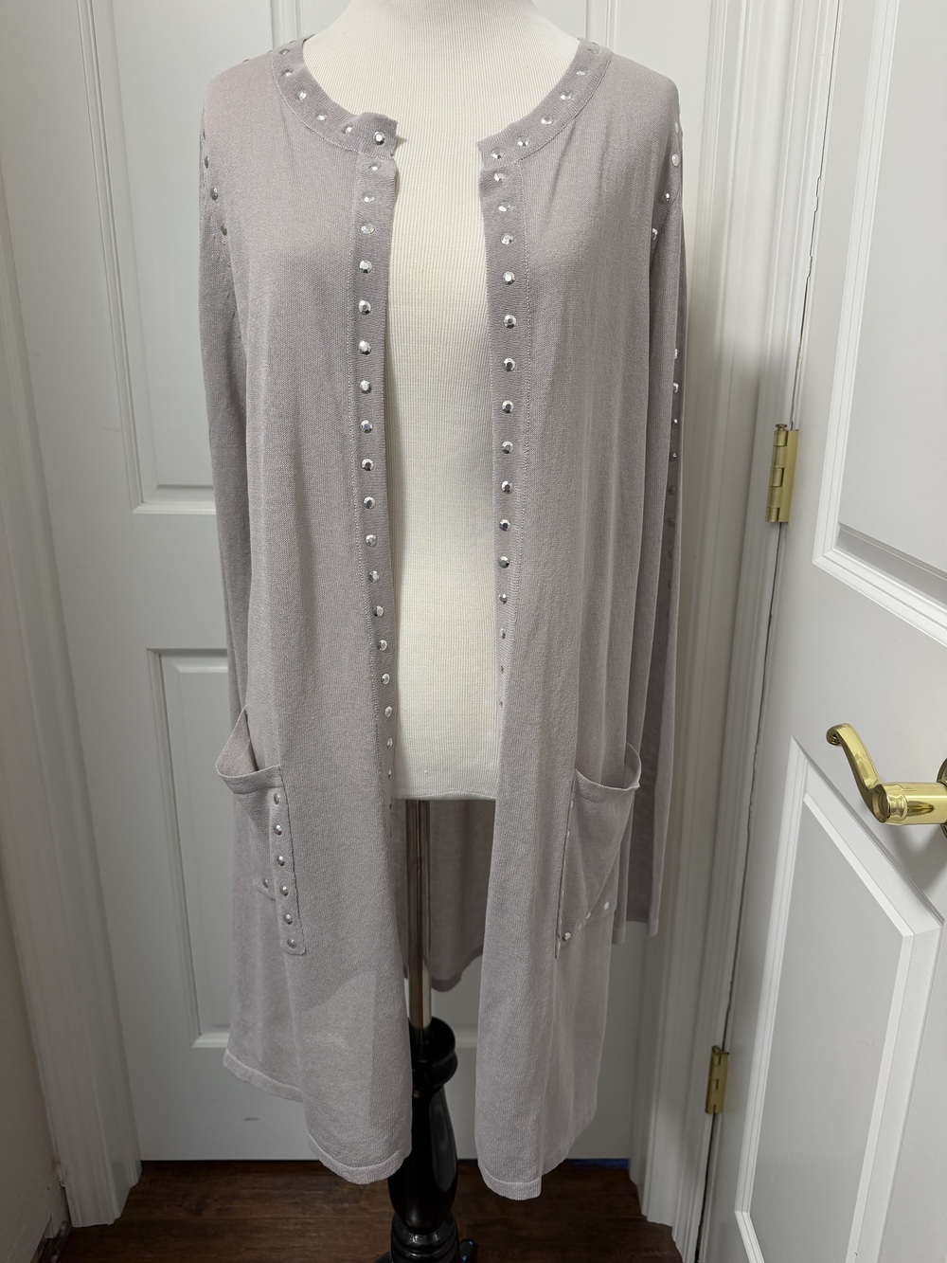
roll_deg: +0.1
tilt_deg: -17.2
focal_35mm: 24
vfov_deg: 71.6
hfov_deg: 56.8
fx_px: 875
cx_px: 474
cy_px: 632
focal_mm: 6.76
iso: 160
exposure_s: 1/60
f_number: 1.78
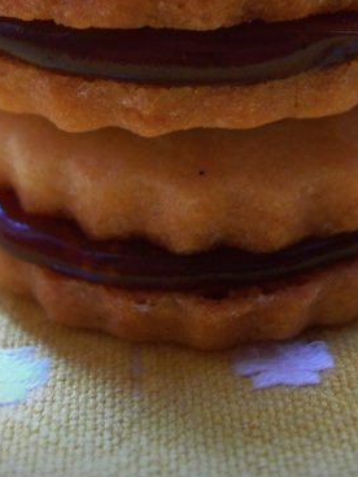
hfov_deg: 20.4
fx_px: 993
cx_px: 167
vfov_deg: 26.0
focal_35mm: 72
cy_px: 32
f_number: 2.8
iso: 89
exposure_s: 1/4
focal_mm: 7.8
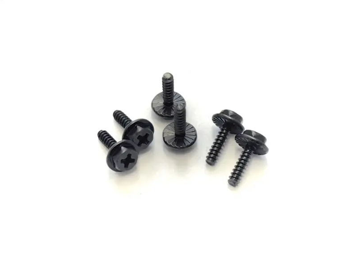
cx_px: 177
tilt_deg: -54.9
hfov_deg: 36.2
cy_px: 133
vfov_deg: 27.5
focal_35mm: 53
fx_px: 537
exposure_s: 1/100
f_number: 1.6
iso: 32
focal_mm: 5.96
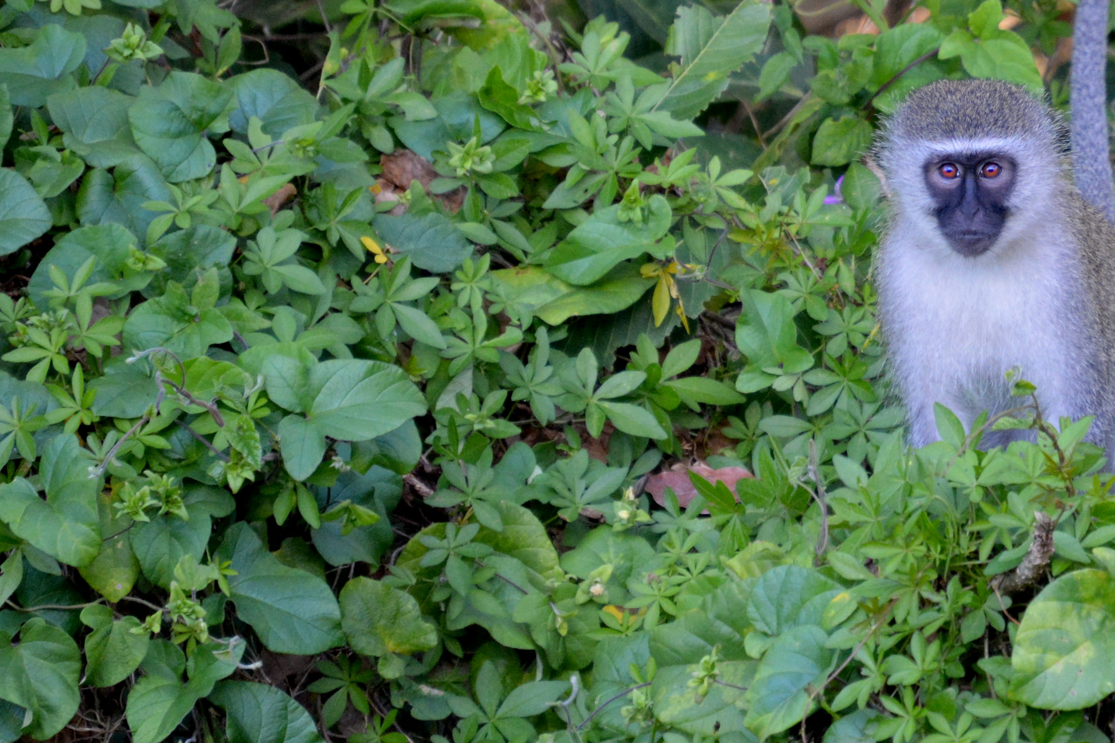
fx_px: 20685
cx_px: 1153
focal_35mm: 668
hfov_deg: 3.1
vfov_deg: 2.1
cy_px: 279
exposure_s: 1/500
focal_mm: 200
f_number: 5.6
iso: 1800
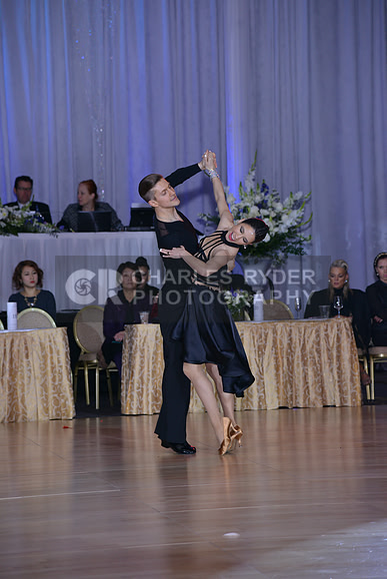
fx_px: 1934
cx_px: 194
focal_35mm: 120
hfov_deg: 11.4
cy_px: 290
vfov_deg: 17.1
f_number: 4.5
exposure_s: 1/250
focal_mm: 120
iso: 1250
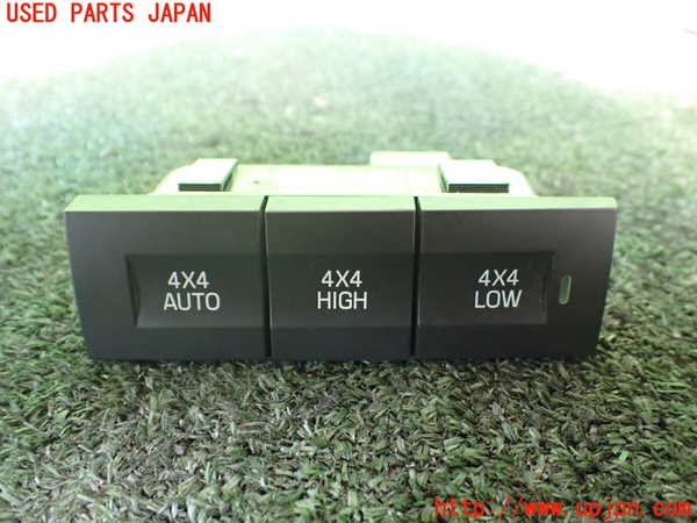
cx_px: 348
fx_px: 604
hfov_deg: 60.0
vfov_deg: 46.8
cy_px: 262
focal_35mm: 30
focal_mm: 5.4
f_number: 2.3
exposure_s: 1/60
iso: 800
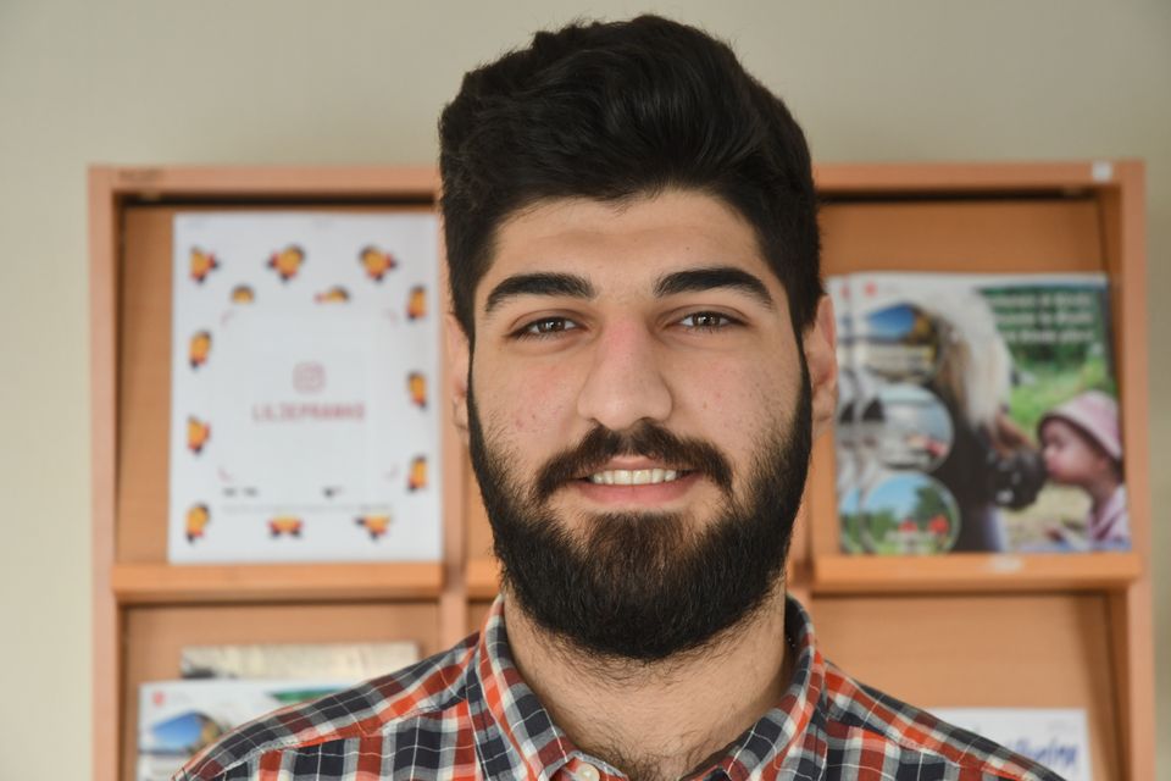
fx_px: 2927
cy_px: 390
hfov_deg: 22.6
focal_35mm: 90
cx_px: 586
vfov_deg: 15.2
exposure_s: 1/100
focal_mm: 60
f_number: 4.5
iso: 900
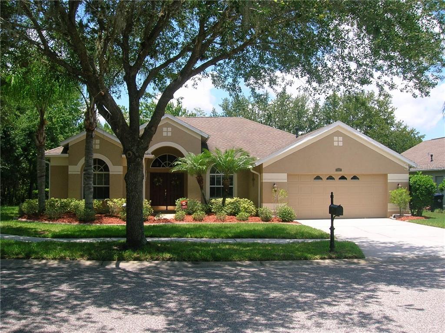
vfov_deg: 41.7
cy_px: 166
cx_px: 222
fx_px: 436
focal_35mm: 34
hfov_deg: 54.0
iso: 50
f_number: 4.9
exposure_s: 1/223
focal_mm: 5.7
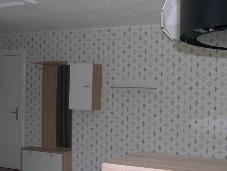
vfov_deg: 26.1
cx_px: 150
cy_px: 100
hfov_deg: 34.1
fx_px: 367
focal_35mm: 56
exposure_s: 1/60
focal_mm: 8
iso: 100
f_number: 2.8
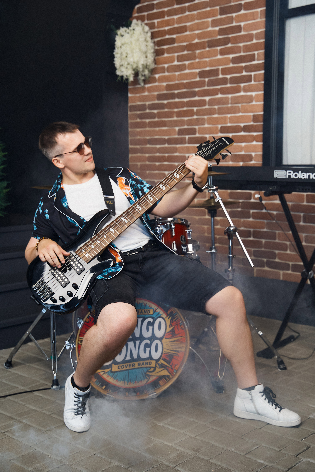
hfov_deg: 27.0
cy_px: 236
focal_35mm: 50
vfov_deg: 39.6
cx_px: 158
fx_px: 656
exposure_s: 1/250
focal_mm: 50
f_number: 4
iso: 1000
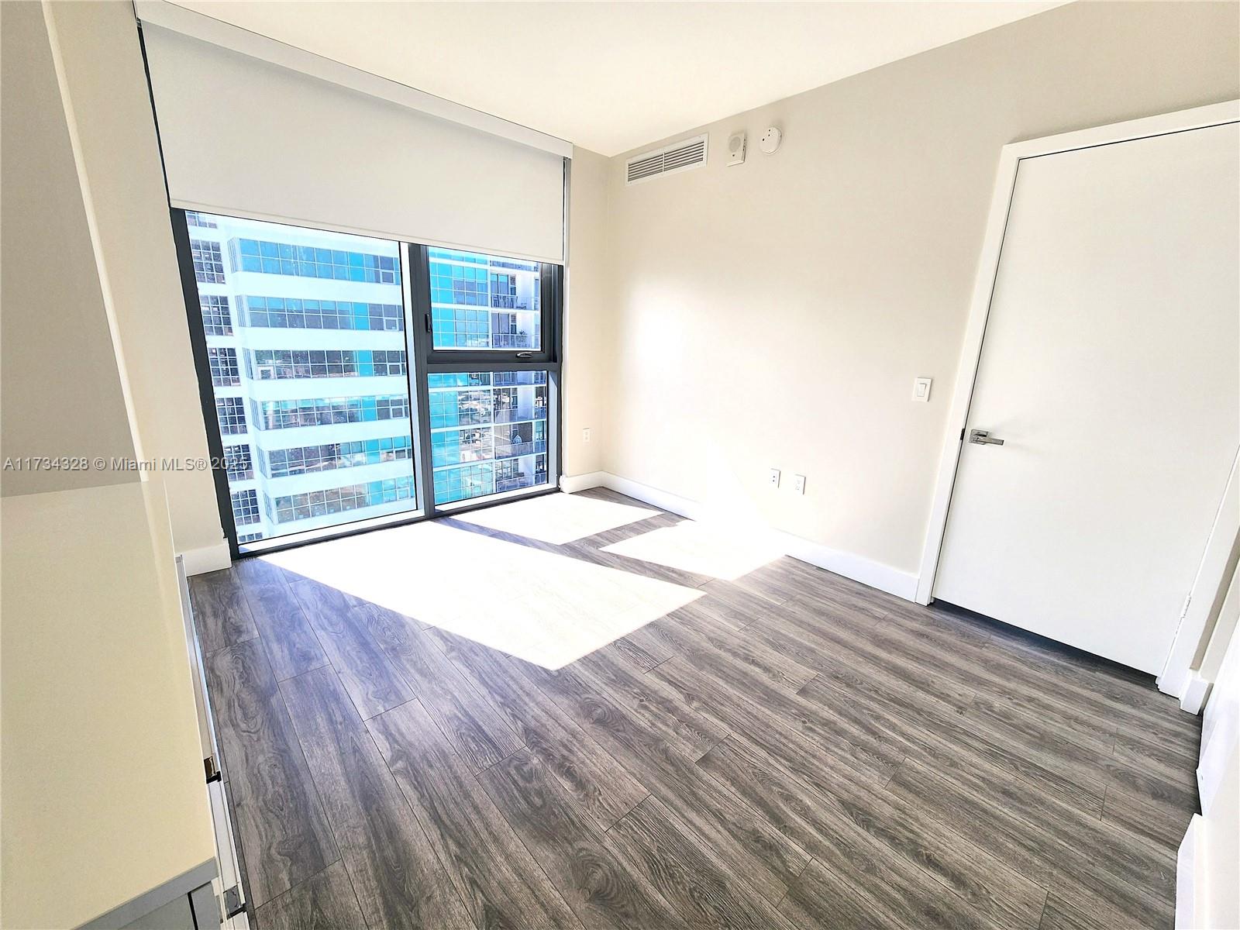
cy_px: 465
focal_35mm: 13
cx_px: 620
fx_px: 466
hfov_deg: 106.2
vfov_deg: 89.9
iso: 50
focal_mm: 2.2
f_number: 2.2
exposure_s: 1/364
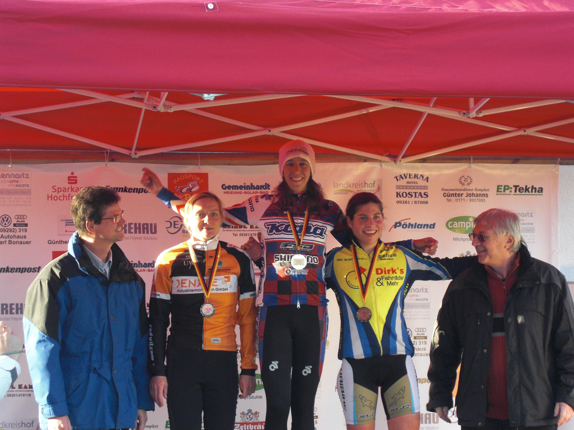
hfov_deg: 17.6
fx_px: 1857
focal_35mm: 112
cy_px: 215
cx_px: 287
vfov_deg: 13.2
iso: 200
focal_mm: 19.6
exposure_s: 1/80
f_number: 5.8
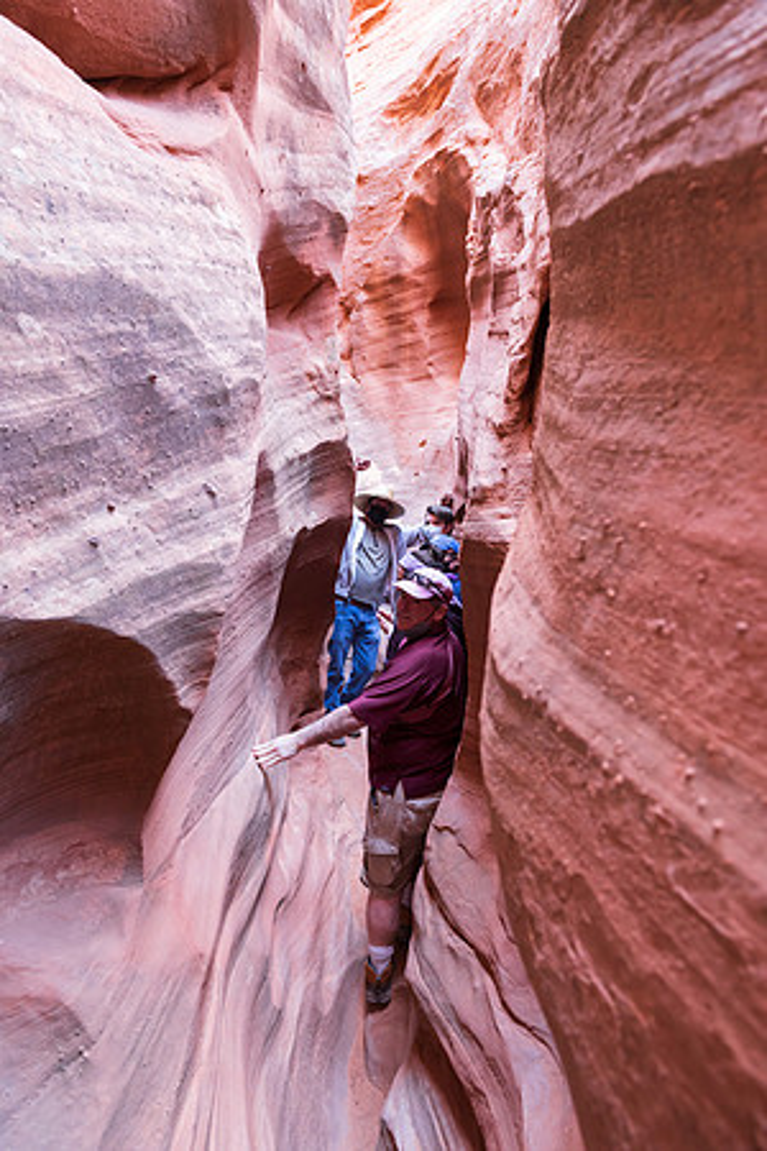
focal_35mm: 24
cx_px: 384
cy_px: 576
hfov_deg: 53.1
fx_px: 767
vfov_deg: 73.7
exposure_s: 1/100
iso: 5000
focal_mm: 24
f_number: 5.6
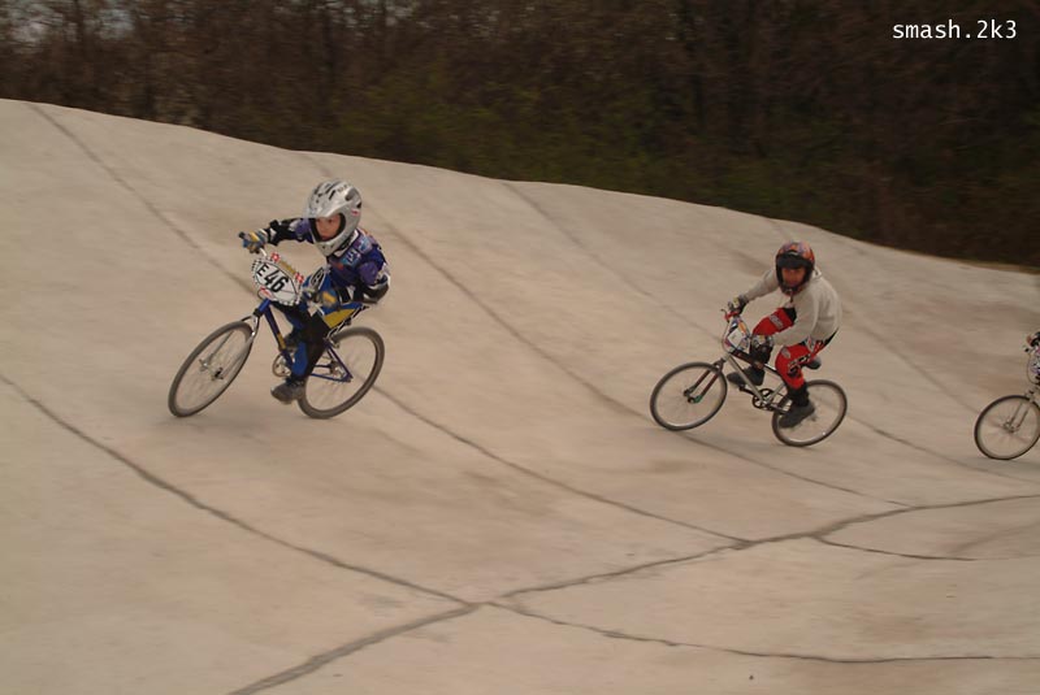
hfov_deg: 37.8
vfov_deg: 25.8
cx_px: 520
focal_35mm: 52
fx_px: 1518
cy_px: 348
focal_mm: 35
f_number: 11
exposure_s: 1/125
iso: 100
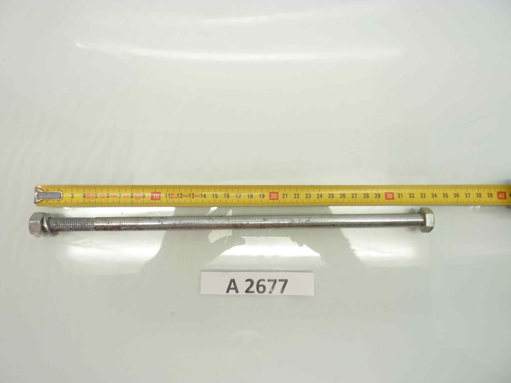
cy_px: 192
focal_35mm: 25
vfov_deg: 54.9
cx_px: 256
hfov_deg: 69.4
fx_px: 369
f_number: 3.3
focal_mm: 4.1
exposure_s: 1/15
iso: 80
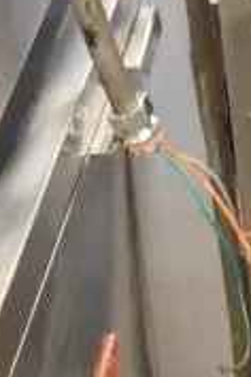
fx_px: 2437
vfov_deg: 8.5
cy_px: -316
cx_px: 632
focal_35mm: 233
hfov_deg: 5.7
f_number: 4.2
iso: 6400
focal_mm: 30
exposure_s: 1/60
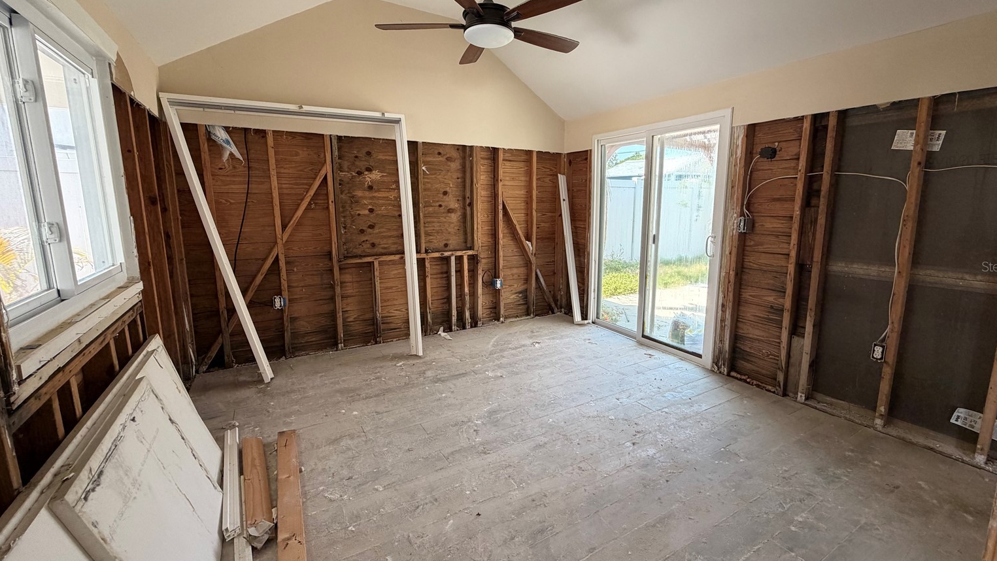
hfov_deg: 99.3
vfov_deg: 67.0
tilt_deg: -9.5
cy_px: 266
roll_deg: -0.1
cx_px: 520
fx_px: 423
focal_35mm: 16
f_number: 2.2
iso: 200
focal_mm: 2.22
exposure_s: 1/121
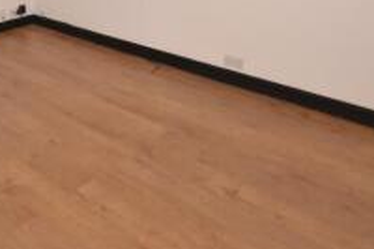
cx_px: 28
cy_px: -10
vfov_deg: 31.0
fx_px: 407
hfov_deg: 44.3
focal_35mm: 39
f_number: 5.6
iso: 400
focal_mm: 11
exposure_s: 1/100
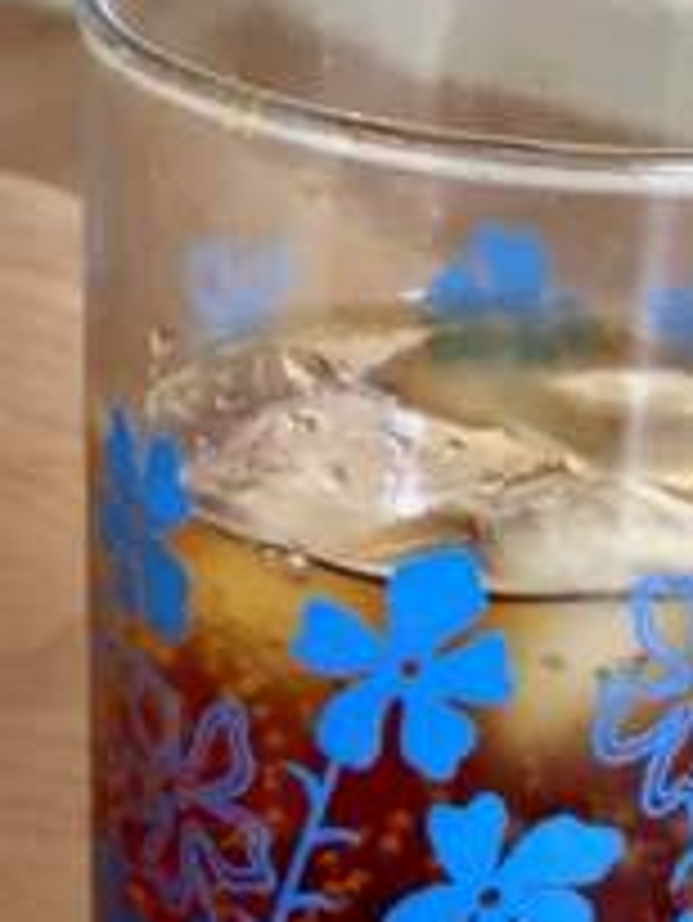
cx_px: 216
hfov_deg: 10.2
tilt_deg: -14.4
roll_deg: -3.4
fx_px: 3866
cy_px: 0
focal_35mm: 145
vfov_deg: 13.4
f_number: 2.2
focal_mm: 4.15
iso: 100
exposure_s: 1/30
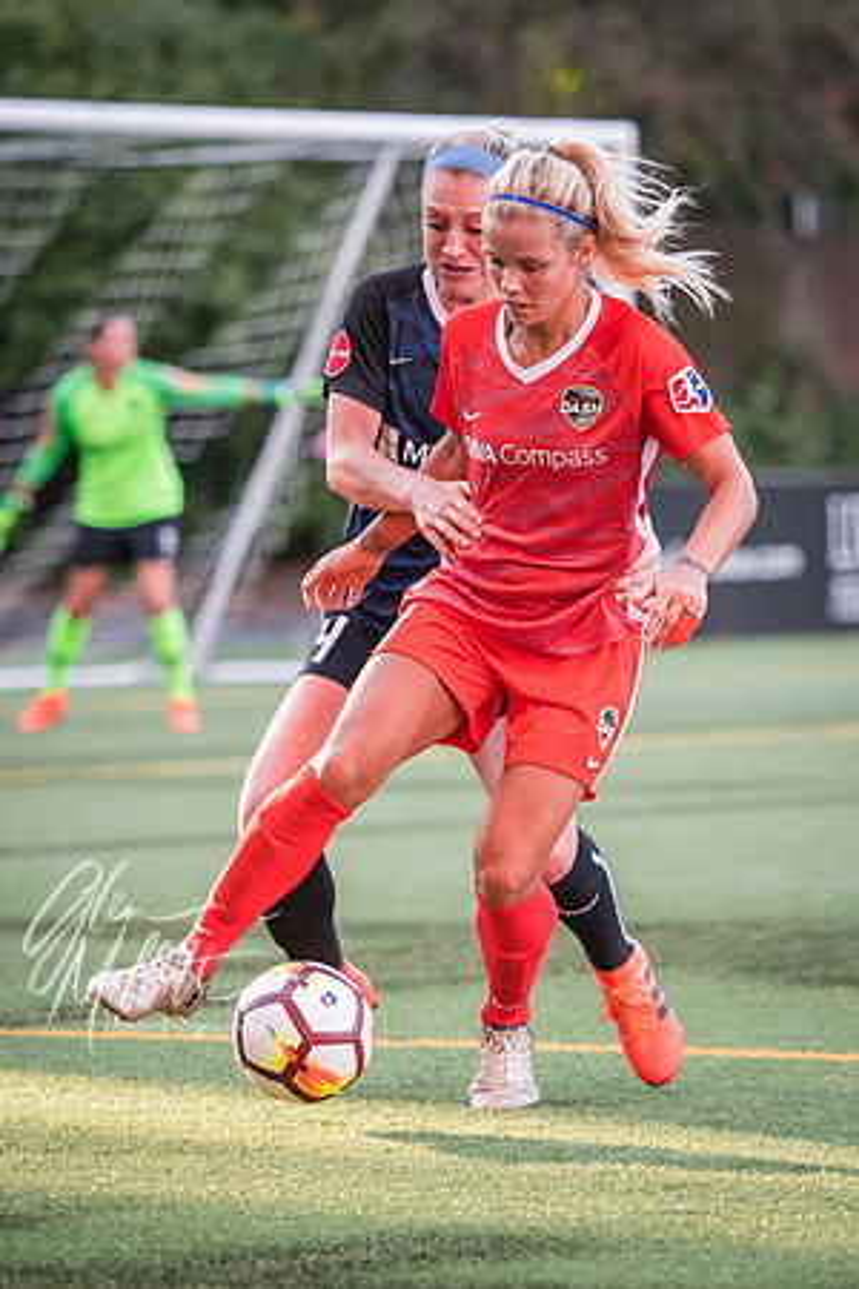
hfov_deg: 4.9
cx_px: 582
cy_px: 785
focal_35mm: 279
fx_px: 9988
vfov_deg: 7.4
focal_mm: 145
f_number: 2.8
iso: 1000
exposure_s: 1/2000
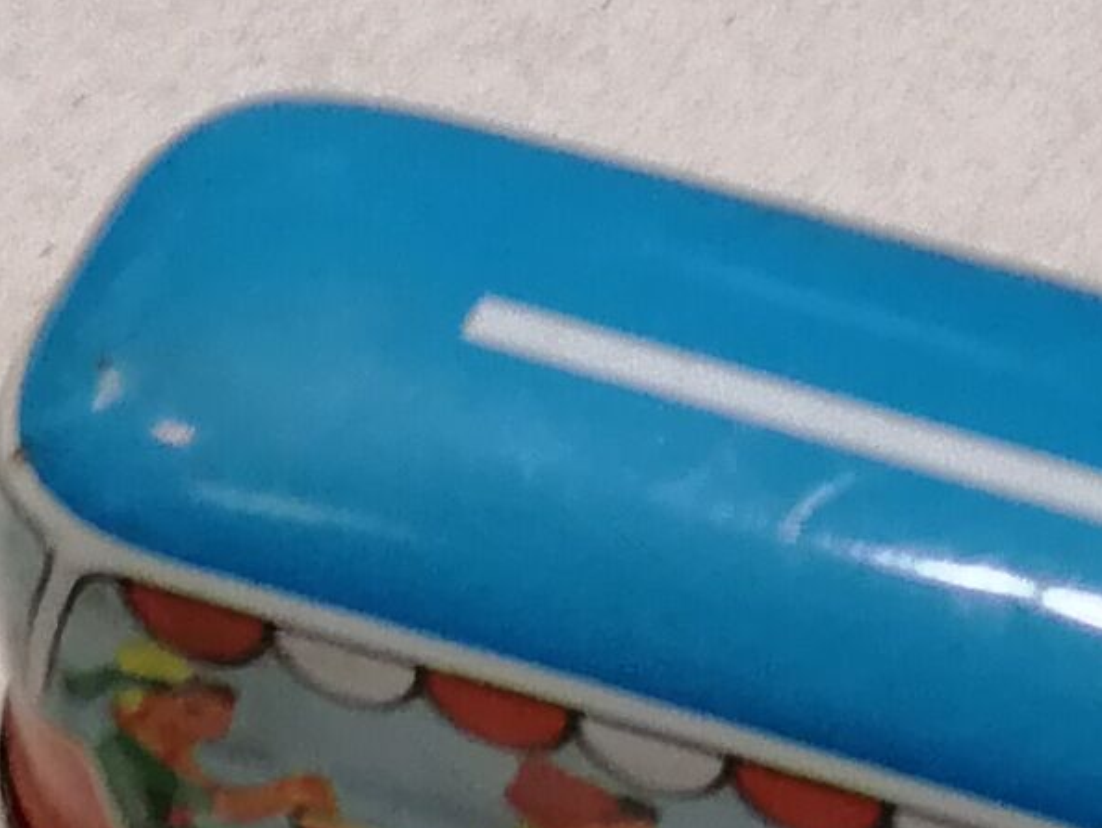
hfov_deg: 11.0
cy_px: -349
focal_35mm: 175
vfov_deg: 8.3
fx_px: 5573
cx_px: 1538
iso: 160
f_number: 1.8
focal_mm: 5.4
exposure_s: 1/33.3
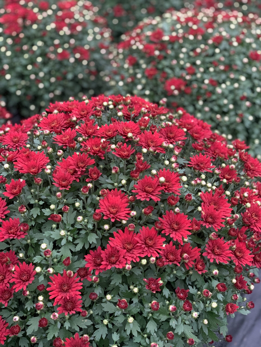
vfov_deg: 36.8
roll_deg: -1.7
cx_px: 130
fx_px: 523
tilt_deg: -35.1
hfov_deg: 28.0
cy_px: 174
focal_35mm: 52
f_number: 2.4
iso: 400
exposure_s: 1/56
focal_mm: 6
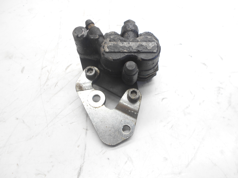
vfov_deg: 53.1
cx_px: 119
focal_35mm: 26
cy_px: 89
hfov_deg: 67.3
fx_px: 179
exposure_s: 1/30
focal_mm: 4.6
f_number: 3.2
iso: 100
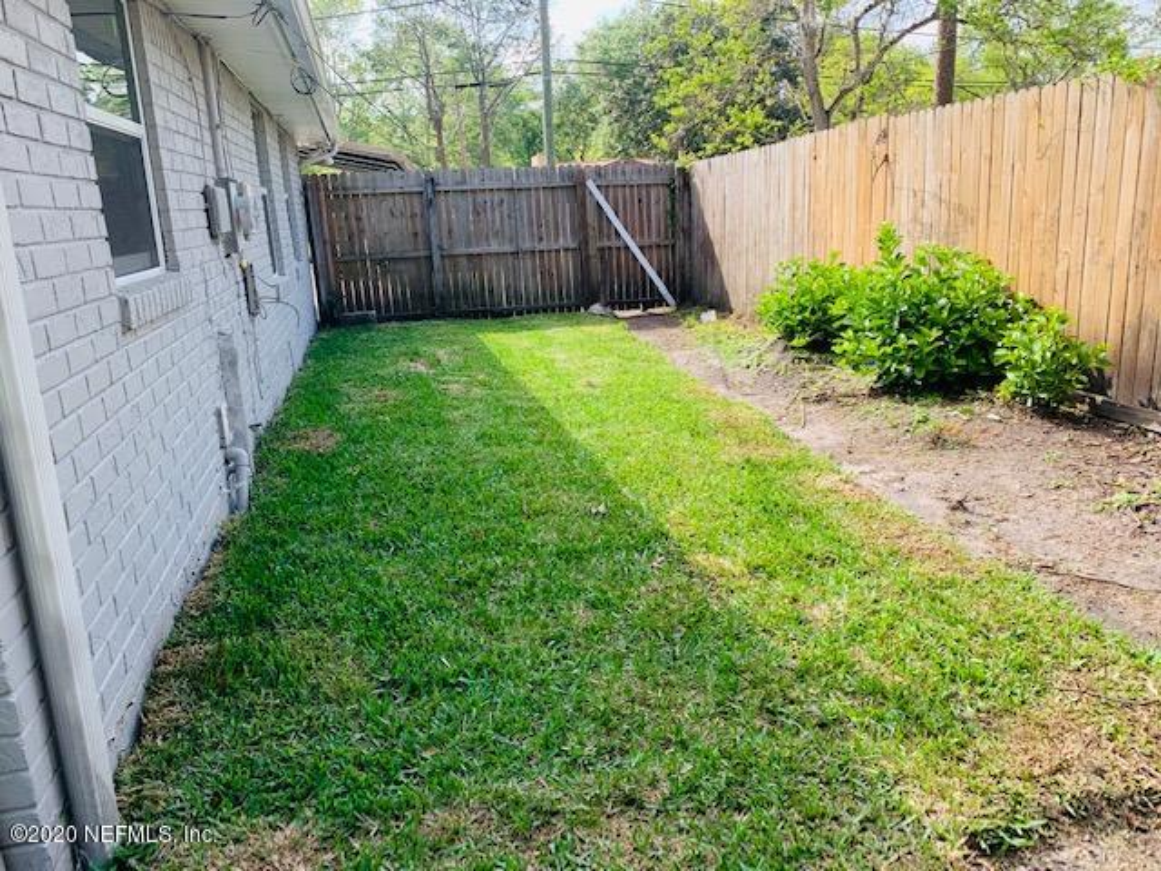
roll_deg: +3.5
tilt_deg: -14.6
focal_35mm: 26
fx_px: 872
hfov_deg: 67.3
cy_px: 436
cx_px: 580
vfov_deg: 53.1
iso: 25
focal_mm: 4.25
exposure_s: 1/429
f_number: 1.8
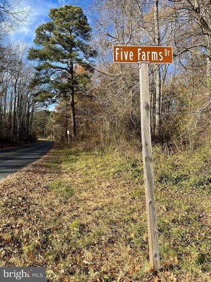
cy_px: 141
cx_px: 106
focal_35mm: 26
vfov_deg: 67.3
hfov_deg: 53.0
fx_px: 211
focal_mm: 4.2
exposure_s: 1/1642
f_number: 1.6
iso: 32
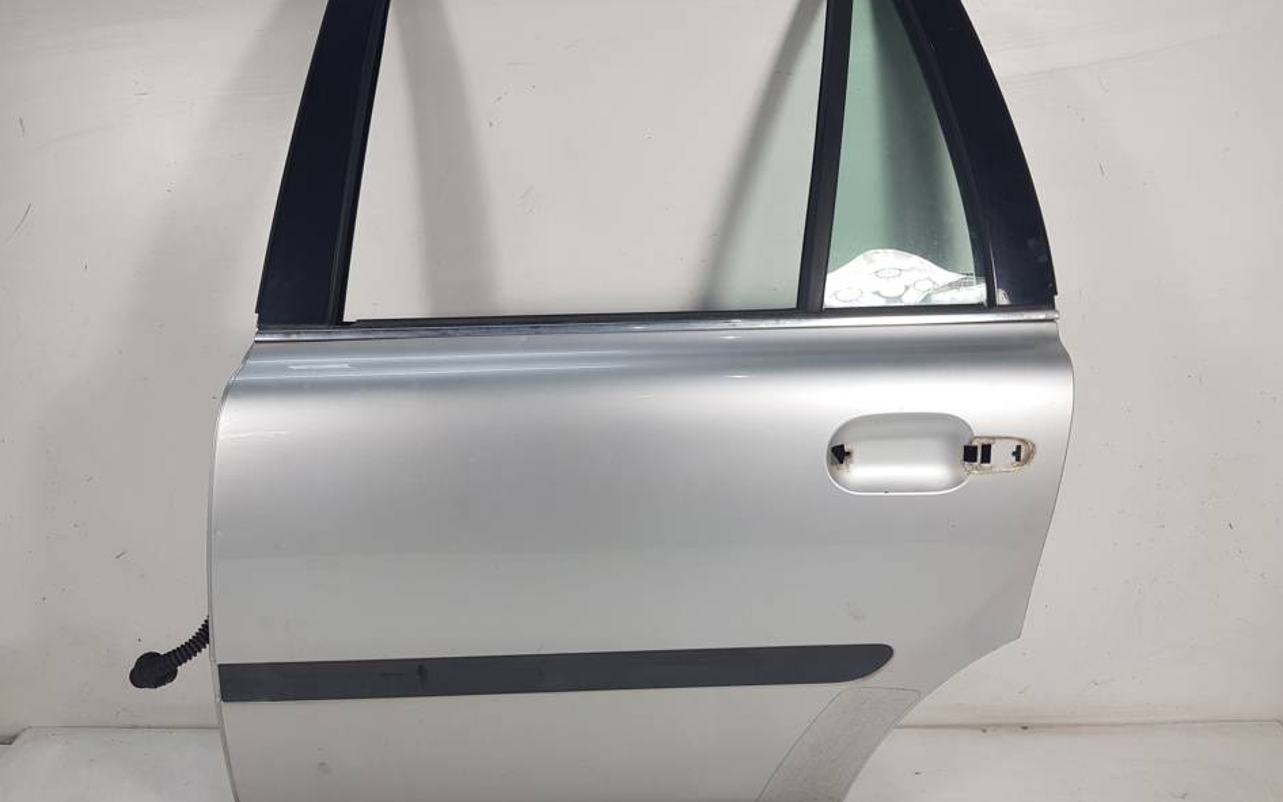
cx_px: 644
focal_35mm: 28
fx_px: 979
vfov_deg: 44.6
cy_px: 410
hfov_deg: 66.5
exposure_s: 1/126
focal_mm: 4.2
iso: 40
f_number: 1.7
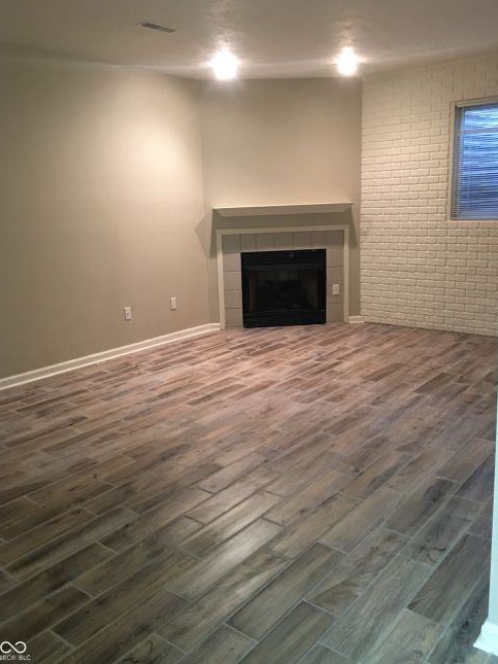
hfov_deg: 46.8
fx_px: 576
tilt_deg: -11.1
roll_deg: +2.5
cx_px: 244
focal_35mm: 30
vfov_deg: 60.0
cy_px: 325
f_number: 2.2
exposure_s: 1/4
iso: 64
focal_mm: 4.15
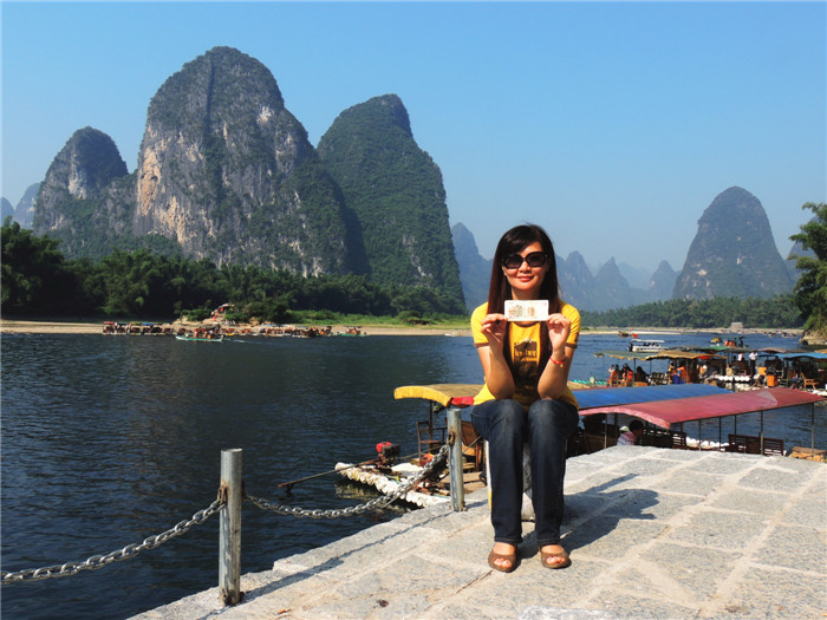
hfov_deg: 55.4
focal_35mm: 33
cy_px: 310
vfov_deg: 42.9
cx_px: 414
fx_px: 788
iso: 100
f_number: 7.1
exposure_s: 1/400
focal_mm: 5.8
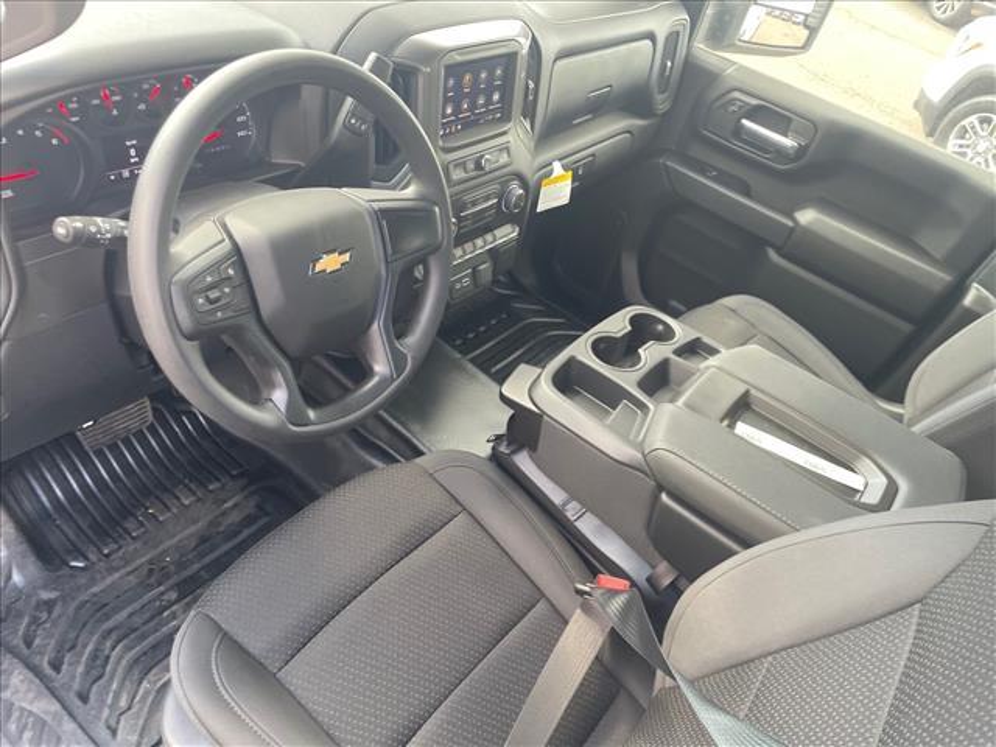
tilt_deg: -39.9
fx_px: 748
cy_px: 374
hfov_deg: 67.3
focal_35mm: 26
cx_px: 498
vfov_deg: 53.1
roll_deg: -20.9
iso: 200
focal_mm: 4.2
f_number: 1.6
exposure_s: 1/60
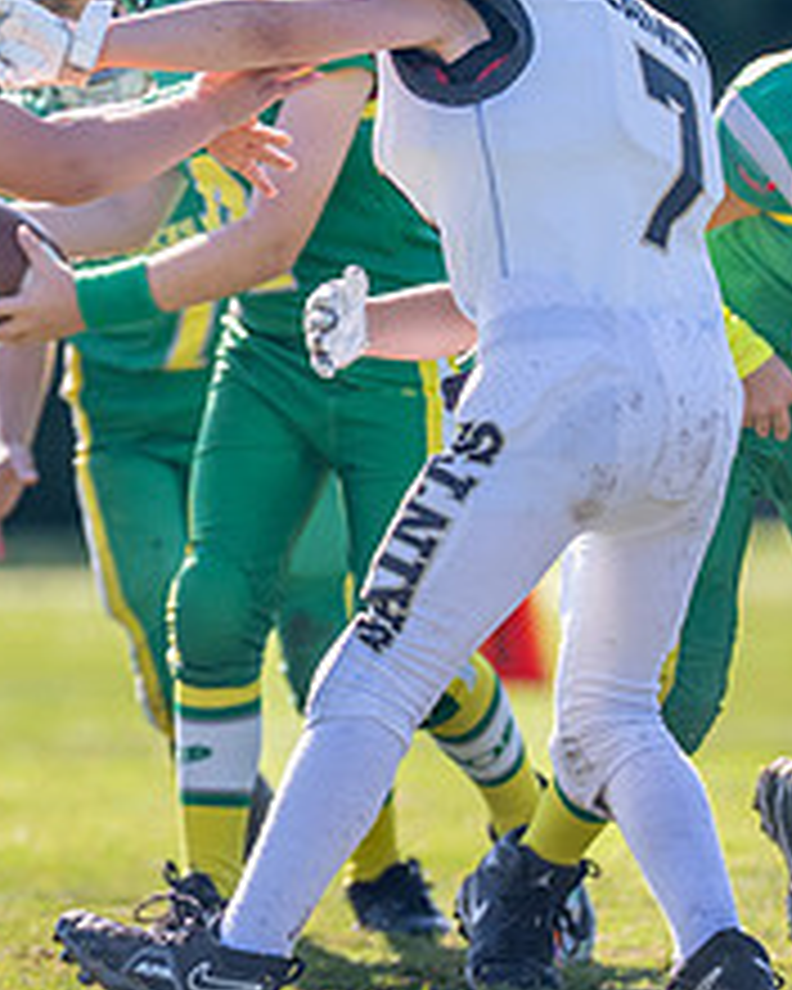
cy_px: 173
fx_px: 23704
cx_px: -206
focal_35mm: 809
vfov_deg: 2.4
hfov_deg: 1.9
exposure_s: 1/2500
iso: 250
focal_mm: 200
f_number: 2.8
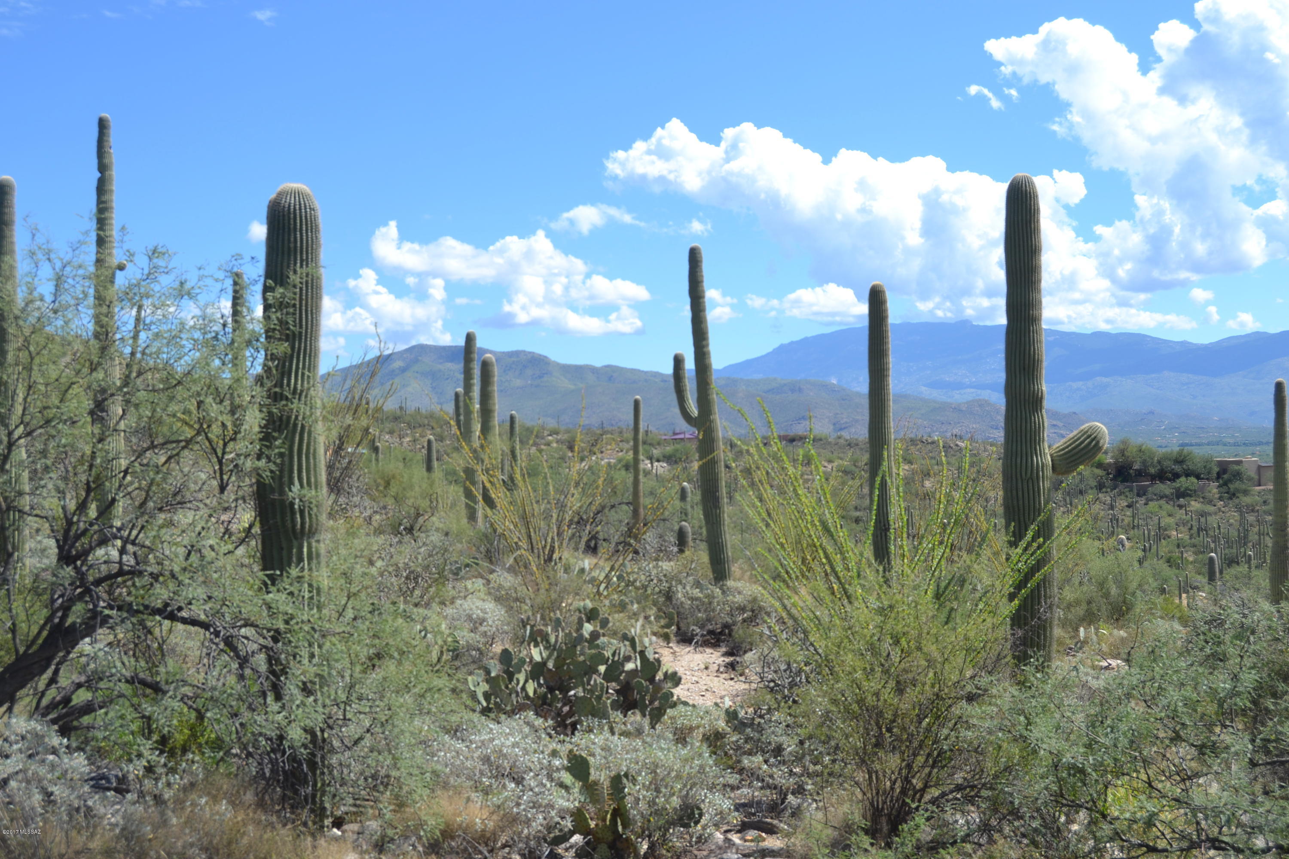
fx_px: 1611
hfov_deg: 43.6
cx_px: 644
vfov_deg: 29.9
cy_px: 430
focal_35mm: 45
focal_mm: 30
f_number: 8
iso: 100
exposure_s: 1/250
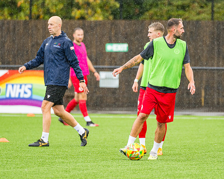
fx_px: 3126
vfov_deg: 3.3
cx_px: 133
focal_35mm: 472
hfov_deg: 4.1
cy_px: 89
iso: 200
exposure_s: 1/500
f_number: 2.8
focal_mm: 200
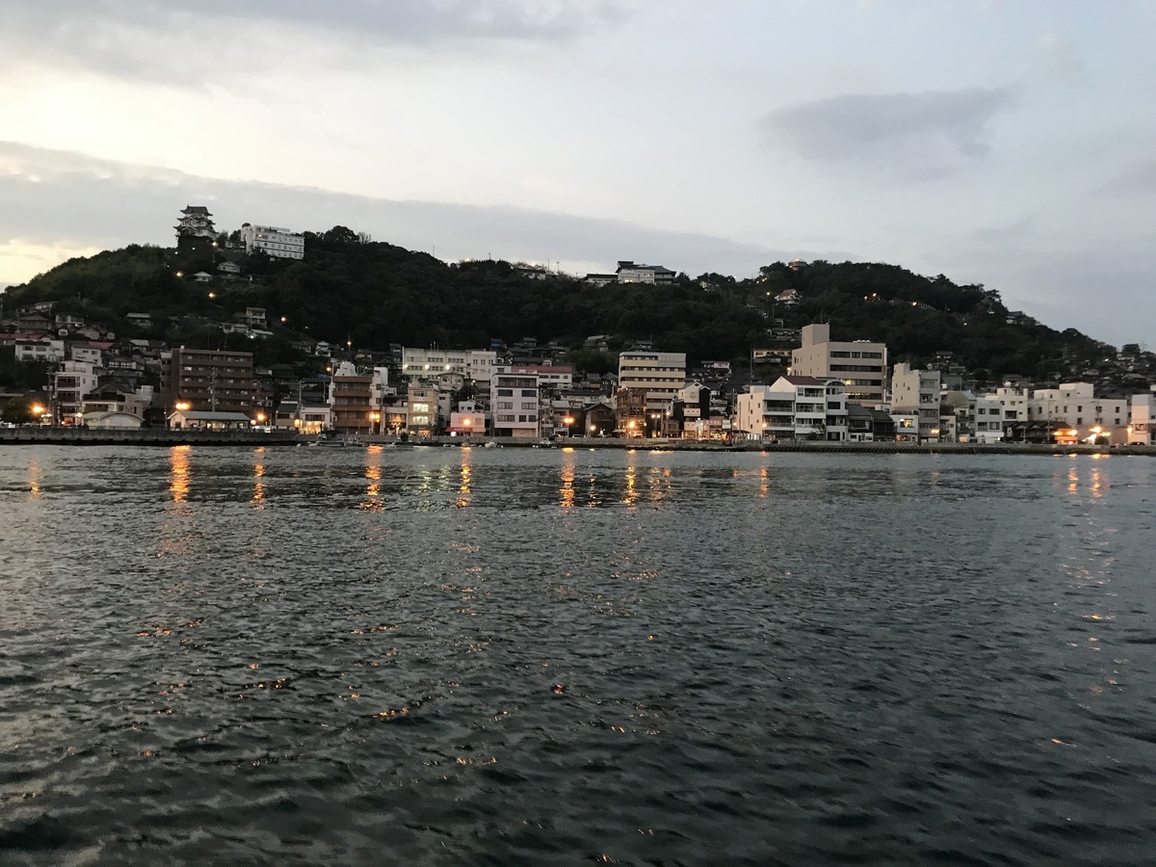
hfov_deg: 63.4
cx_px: 578
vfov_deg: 49.7
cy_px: 434
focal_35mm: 28
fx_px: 935
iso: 50
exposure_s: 1/15
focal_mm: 3.99
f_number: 1.8
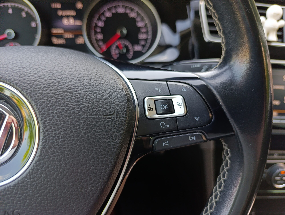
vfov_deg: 59.0
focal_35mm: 23
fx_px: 190
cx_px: 142
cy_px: 108
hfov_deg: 73.8
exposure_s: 1/100
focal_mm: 6.14
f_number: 1.6
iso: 200
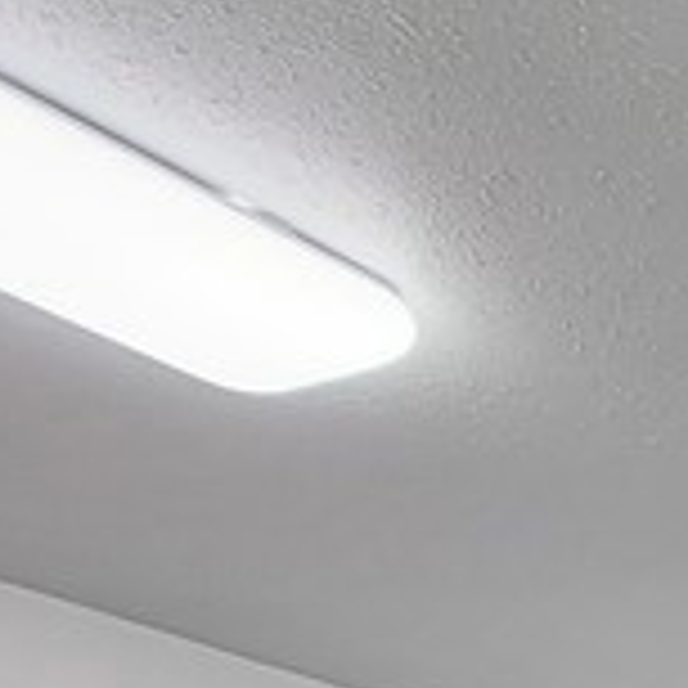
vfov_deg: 17.5
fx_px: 1731
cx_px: 1484
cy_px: 1286
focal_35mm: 77
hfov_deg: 15.9
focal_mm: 2.2
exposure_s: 1/60
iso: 64
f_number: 2.2
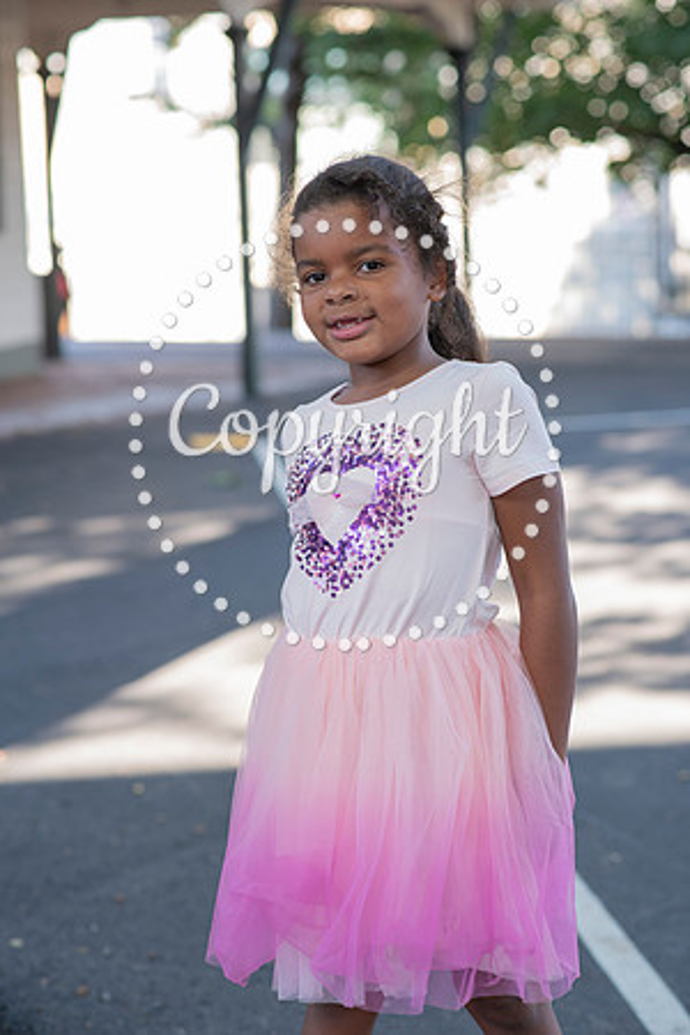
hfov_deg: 16.1
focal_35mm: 85
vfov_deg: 23.9
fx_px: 2444
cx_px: 345
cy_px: 518
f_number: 4
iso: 500
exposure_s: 1/200
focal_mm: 85
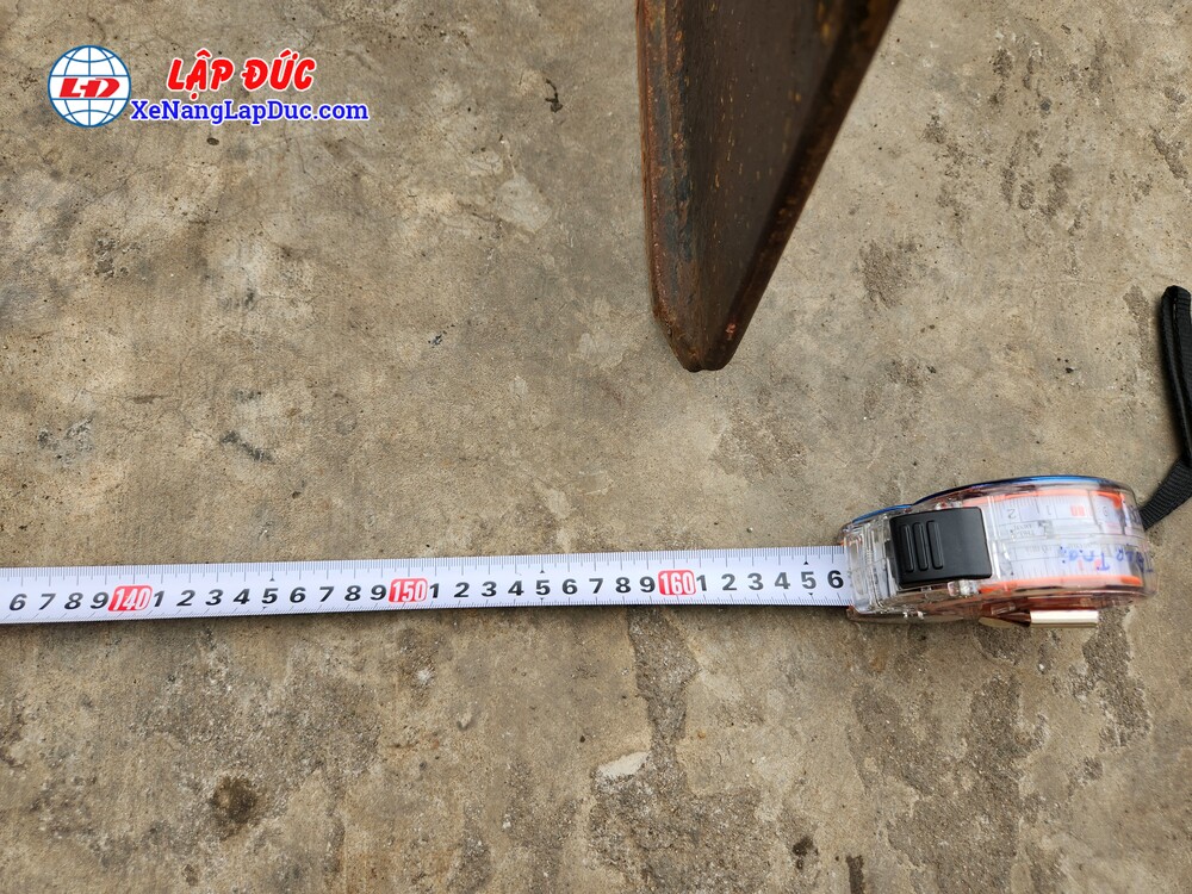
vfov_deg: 58.9
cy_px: 447
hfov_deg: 73.9
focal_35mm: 23
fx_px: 792
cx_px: 596
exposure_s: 1/180
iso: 40
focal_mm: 5.4
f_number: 1.8
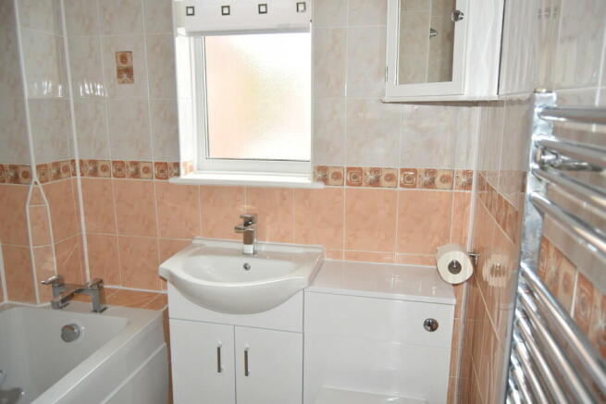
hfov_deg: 67.4
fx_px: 455
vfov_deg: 48.0
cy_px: 202
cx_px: 303
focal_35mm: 27
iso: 100
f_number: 3.5
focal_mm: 18
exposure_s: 1/60
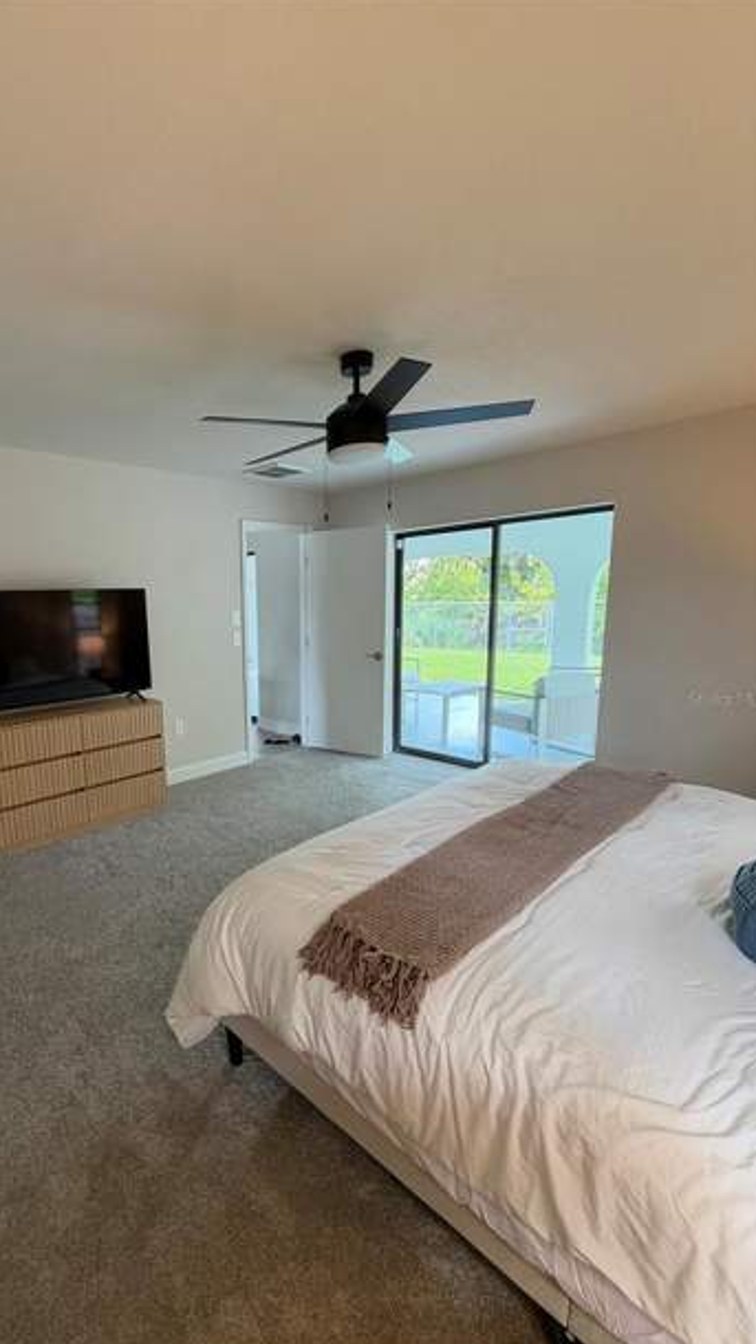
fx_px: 570
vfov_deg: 99.3
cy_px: 698
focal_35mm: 16
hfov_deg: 65.0
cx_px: 242
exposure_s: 1/60
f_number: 2.2
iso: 250
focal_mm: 2.22
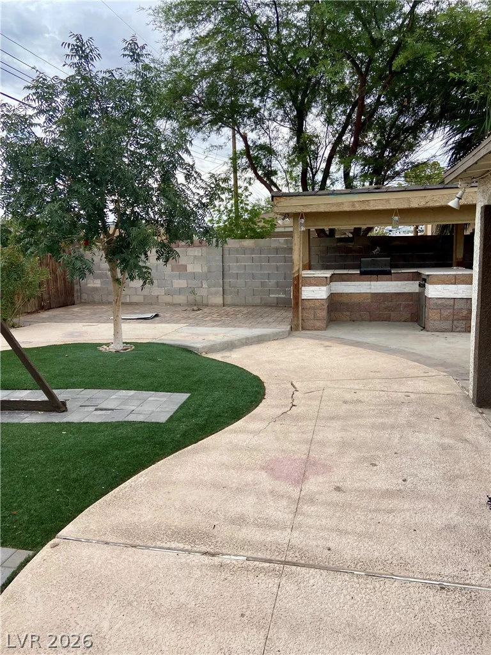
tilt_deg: -8.7
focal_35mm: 26
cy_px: 328
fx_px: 492
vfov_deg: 67.3
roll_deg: +0.4
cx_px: 246
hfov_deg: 53.1
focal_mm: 4.25
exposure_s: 1/1522
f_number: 1.8
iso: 32
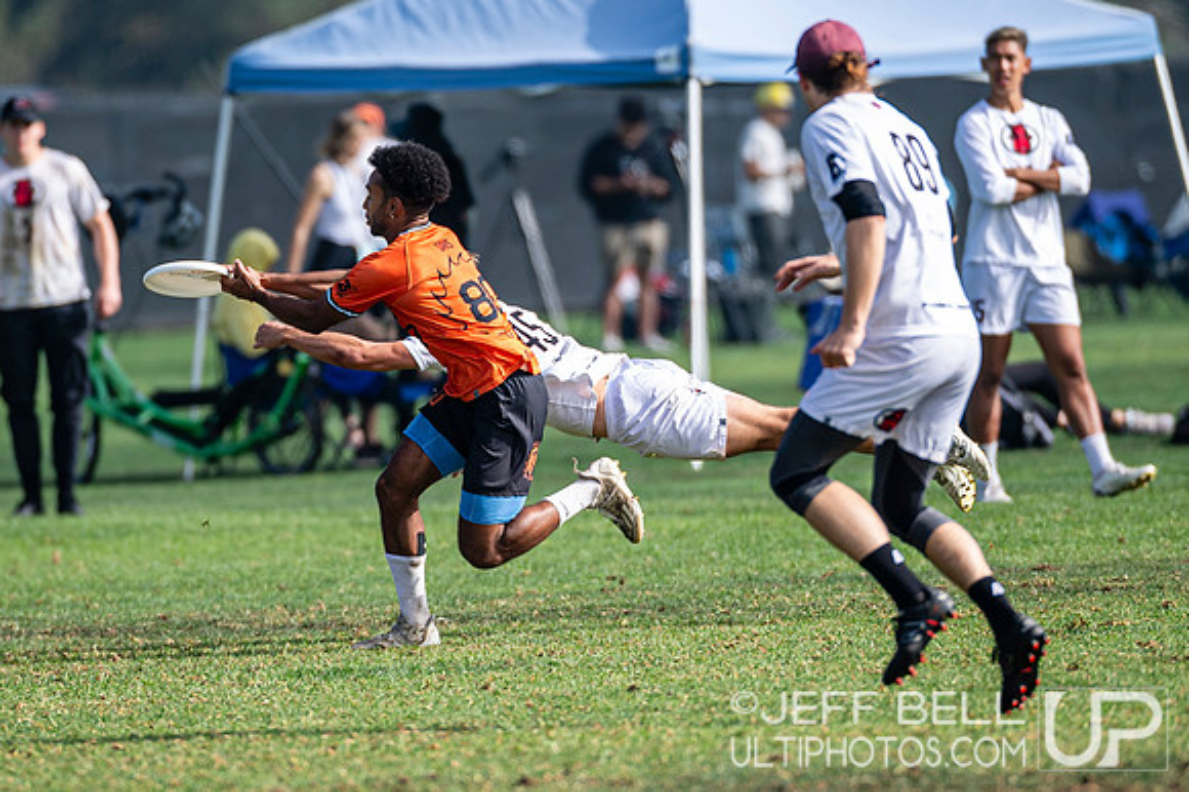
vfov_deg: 2.1
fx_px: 21904
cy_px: 396
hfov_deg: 3.1
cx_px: 514
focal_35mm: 664
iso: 100
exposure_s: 1/1250
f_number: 3.2
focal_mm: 300
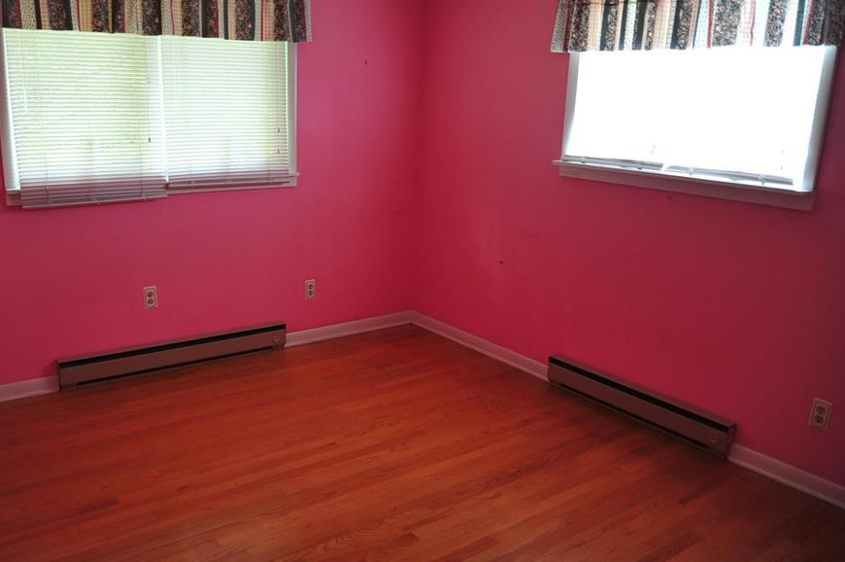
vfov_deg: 43.5
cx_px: 360
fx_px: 703
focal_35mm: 30
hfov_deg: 61.7
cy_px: 298
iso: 400
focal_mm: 24
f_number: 3.5
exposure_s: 1/30
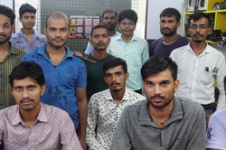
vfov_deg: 30.4
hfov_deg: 44.3
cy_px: 74
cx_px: 91
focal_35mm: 44
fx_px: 276
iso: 1250
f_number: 5.6
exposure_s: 1/50
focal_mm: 16
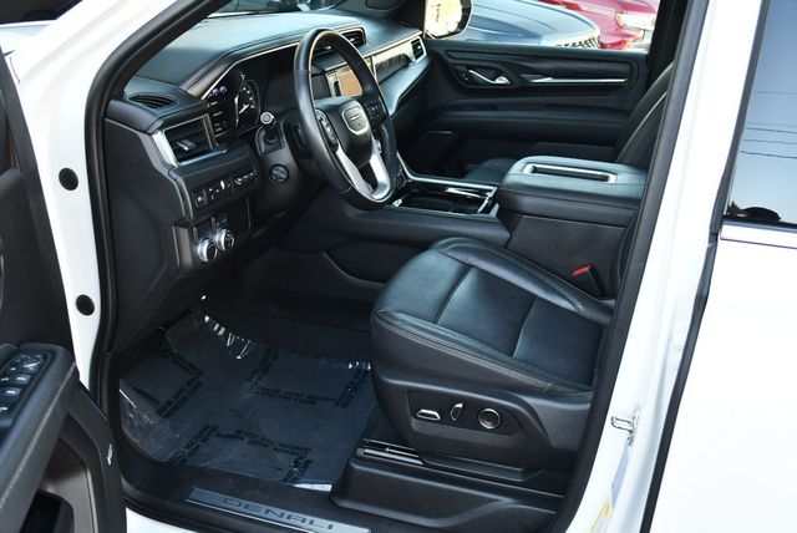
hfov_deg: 53.1
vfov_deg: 36.9
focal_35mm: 36
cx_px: 398
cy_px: 266
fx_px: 798
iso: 800
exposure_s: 1/250
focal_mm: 18
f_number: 3.5
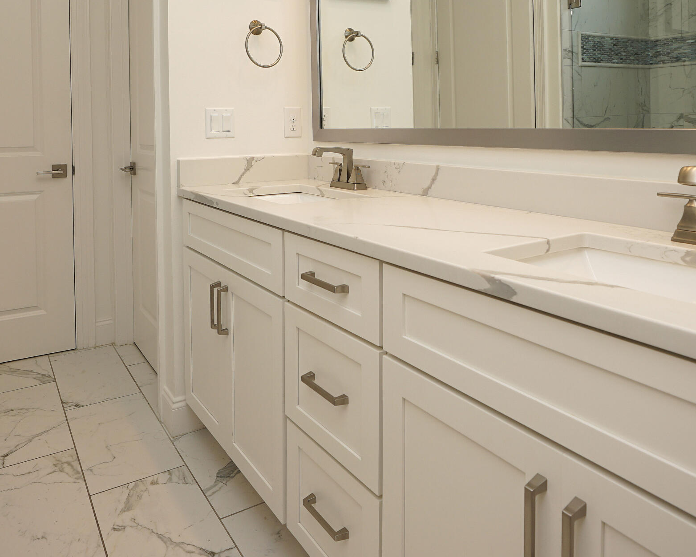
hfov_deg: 64.0
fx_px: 556
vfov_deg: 51.0
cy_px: 141
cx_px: 330
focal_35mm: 27
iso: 100
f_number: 4.5
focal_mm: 10
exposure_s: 1/80
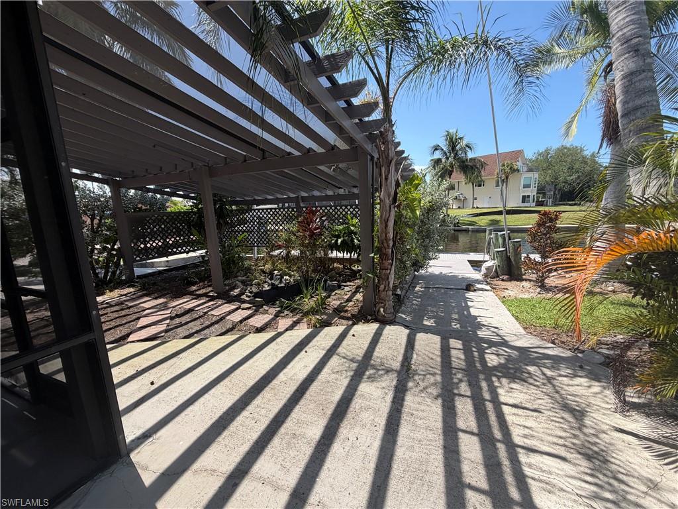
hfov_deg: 102.1
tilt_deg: -9.4
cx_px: 339
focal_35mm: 14
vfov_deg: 85.7
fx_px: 274
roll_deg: +2.0
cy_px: 254
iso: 40
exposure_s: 1/770
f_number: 2.2
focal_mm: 2.22
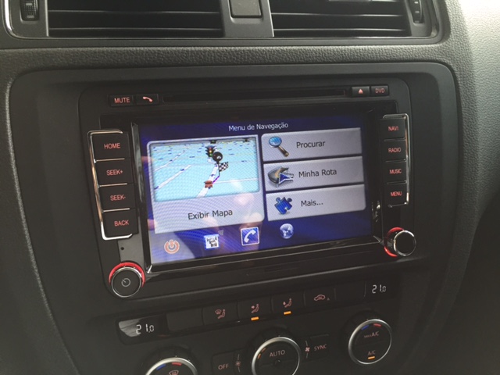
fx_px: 419
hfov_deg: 61.7
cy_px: 188
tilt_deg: -24.0
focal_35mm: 29
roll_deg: -0.7
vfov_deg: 48.2
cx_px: 250
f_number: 2.2
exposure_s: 1/30
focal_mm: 4.15
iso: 50
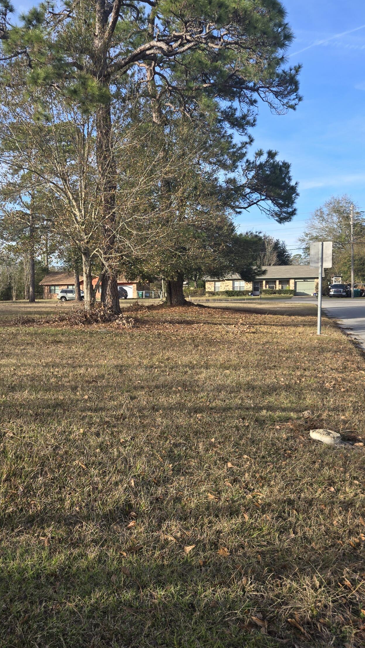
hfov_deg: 34.2
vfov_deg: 58.0
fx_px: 585
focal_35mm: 34
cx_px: 106
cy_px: 325
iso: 25
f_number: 1.8
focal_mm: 5.4
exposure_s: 1/692
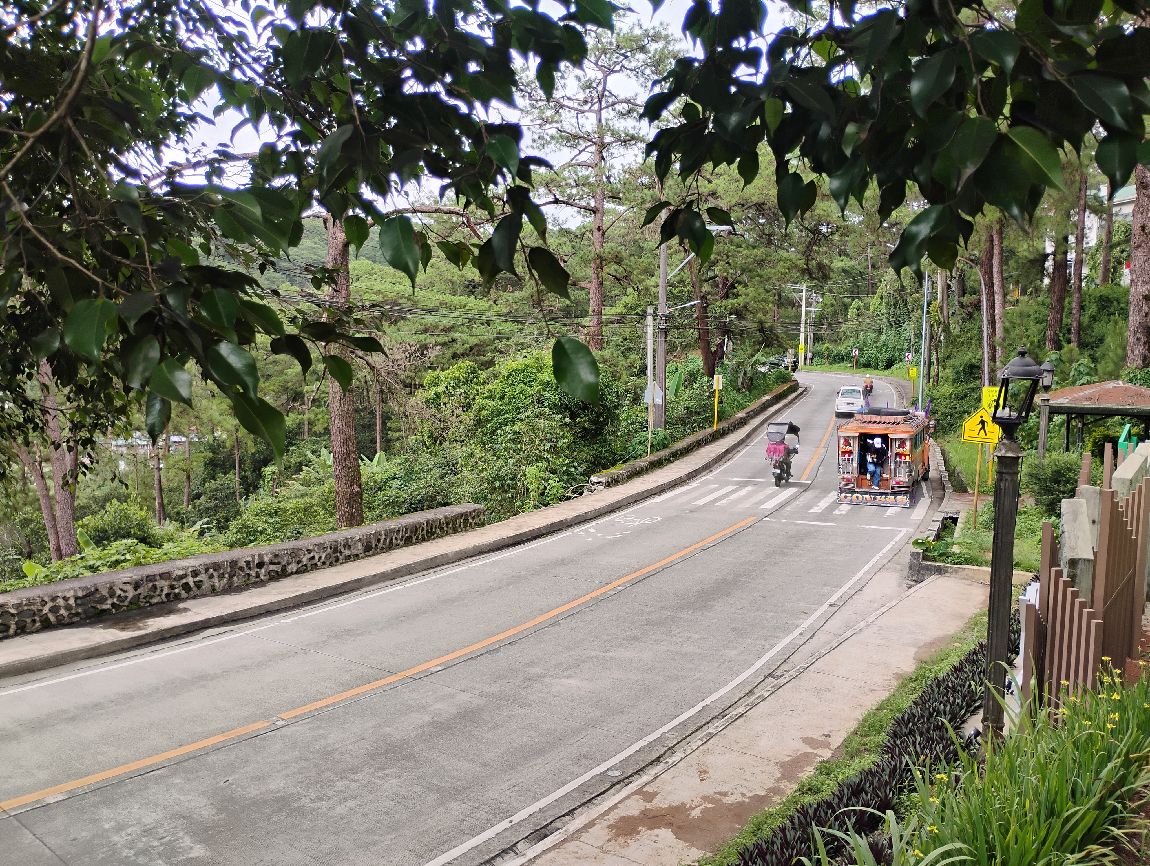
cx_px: 575
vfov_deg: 49.9
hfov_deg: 63.4
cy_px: 433
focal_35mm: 28
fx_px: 932
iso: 100
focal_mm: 4.26
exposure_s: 1/120
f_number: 1.8
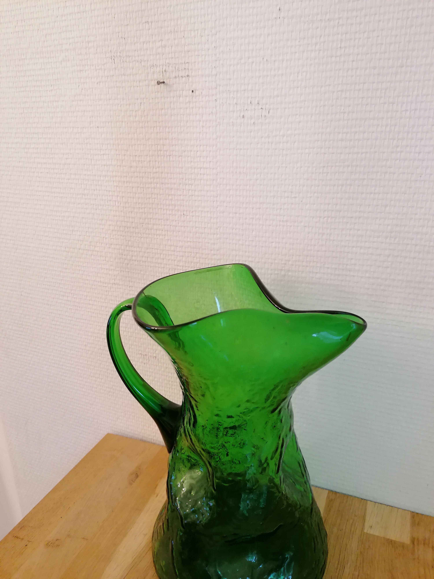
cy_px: 290
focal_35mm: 27
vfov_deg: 65.3
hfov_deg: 51.4
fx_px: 451
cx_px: 217
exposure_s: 1/25
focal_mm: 4.75
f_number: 1.8
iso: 320
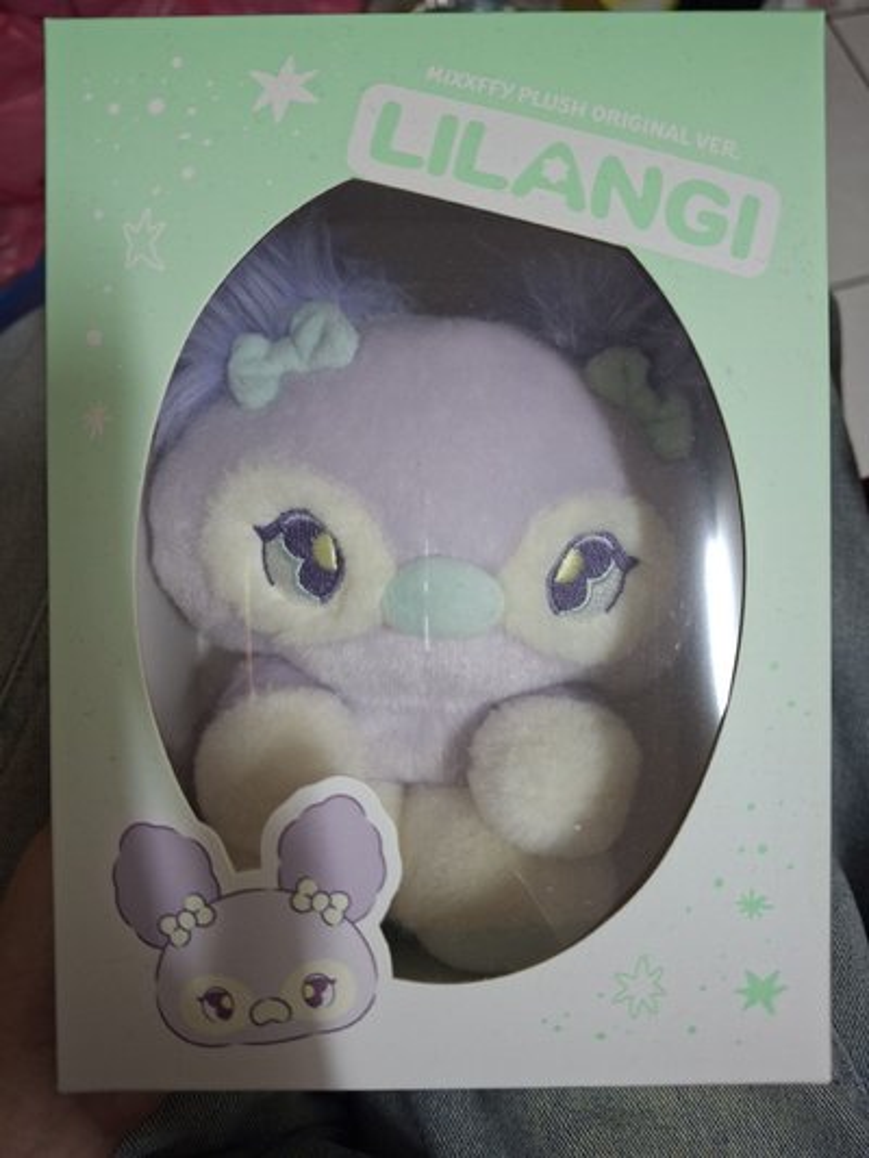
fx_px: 770
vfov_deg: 73.9
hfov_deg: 58.9
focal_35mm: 23
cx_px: 434
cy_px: 579
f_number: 1.8
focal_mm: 5.54
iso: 400
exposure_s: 1/30
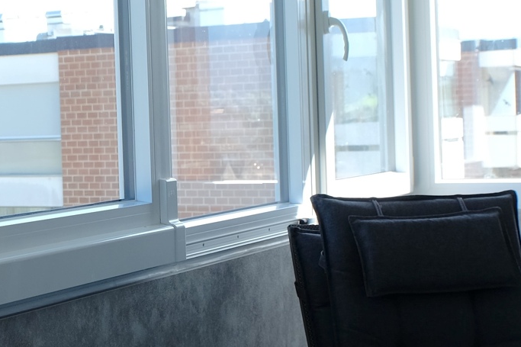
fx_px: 1302
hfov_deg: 21.6
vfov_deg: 15.2
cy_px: 149
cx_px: -30
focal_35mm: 90
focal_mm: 16
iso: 200
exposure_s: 1/140
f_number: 4
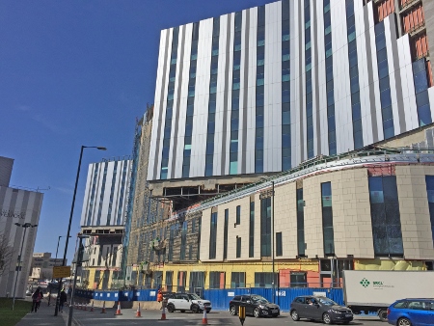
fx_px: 364
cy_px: 163
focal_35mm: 29
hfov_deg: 61.6
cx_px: 217
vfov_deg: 48.3
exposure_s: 1/6623
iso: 32
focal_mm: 4.15
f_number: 2.2
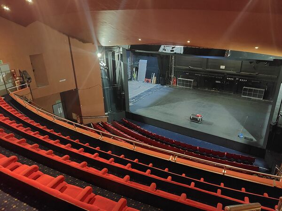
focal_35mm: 24
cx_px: 141
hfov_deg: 71.6
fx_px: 196
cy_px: 106
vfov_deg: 56.8
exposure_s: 1/25
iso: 1000
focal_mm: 5.23
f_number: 1.8
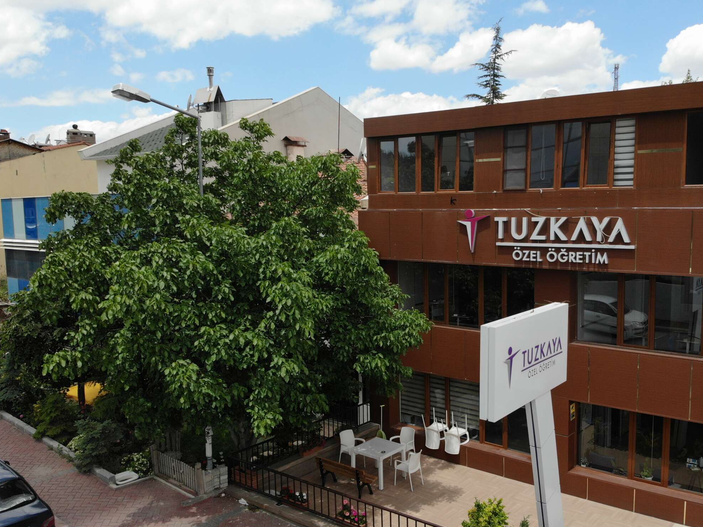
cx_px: 393
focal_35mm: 31
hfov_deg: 58.2
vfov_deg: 45.4
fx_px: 629
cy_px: 281
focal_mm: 4.5
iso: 100
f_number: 2.8
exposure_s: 1/909
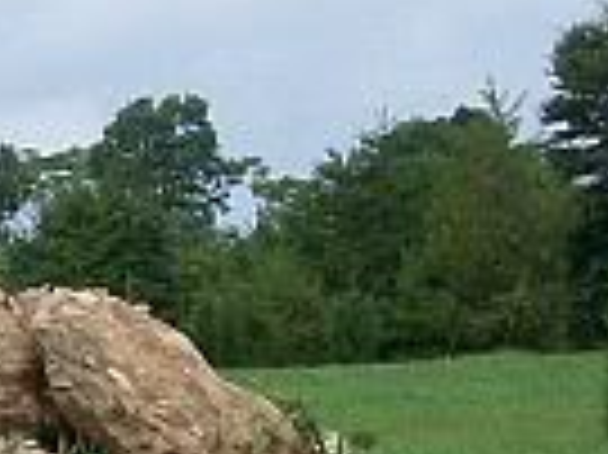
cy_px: 247
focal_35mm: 214
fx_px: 3755
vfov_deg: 6.9
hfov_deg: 8.2
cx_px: -1045
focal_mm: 6
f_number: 4.8
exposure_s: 1/640
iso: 80
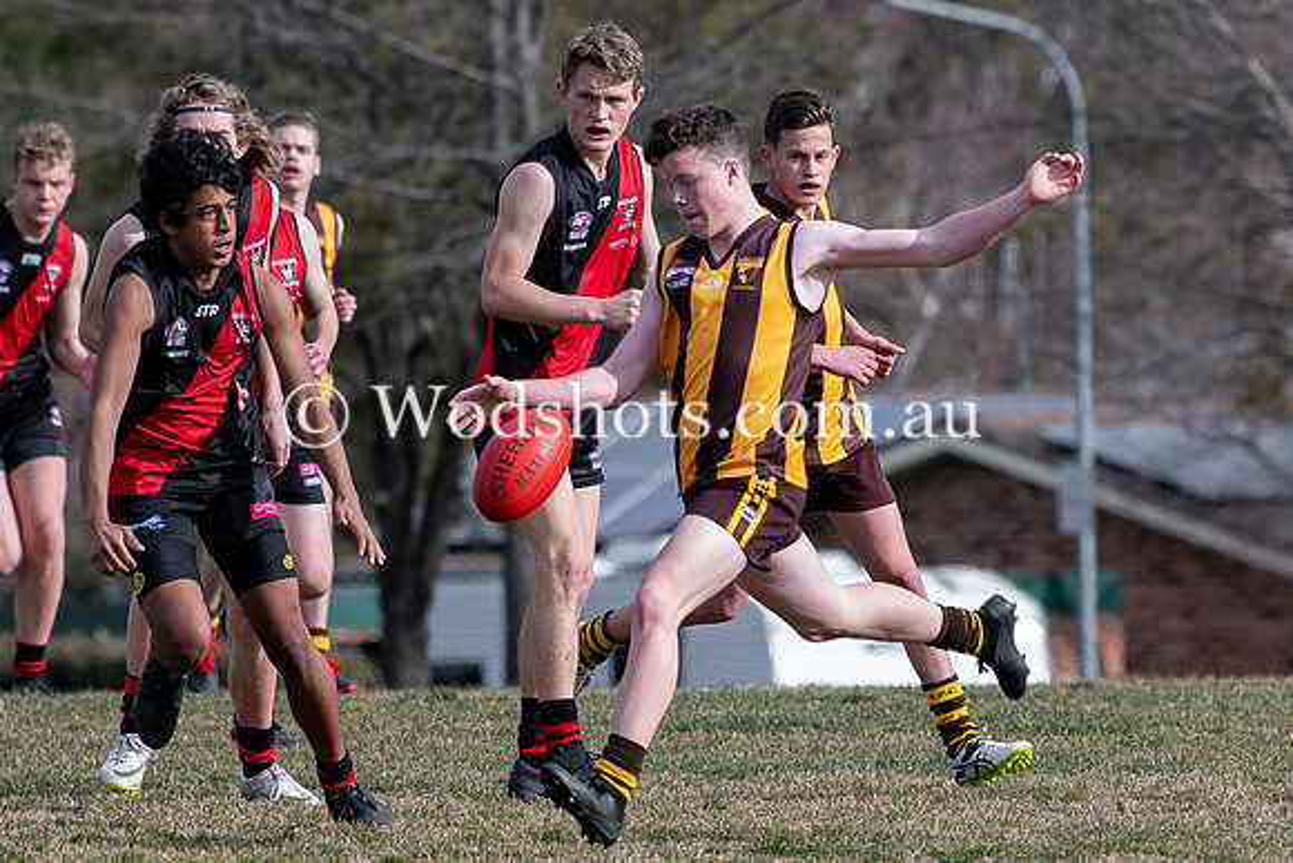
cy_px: 450
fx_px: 30643
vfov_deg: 1.6
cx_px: 782
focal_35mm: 853
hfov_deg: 2.4
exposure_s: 1/1250
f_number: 3.5
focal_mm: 200
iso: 160
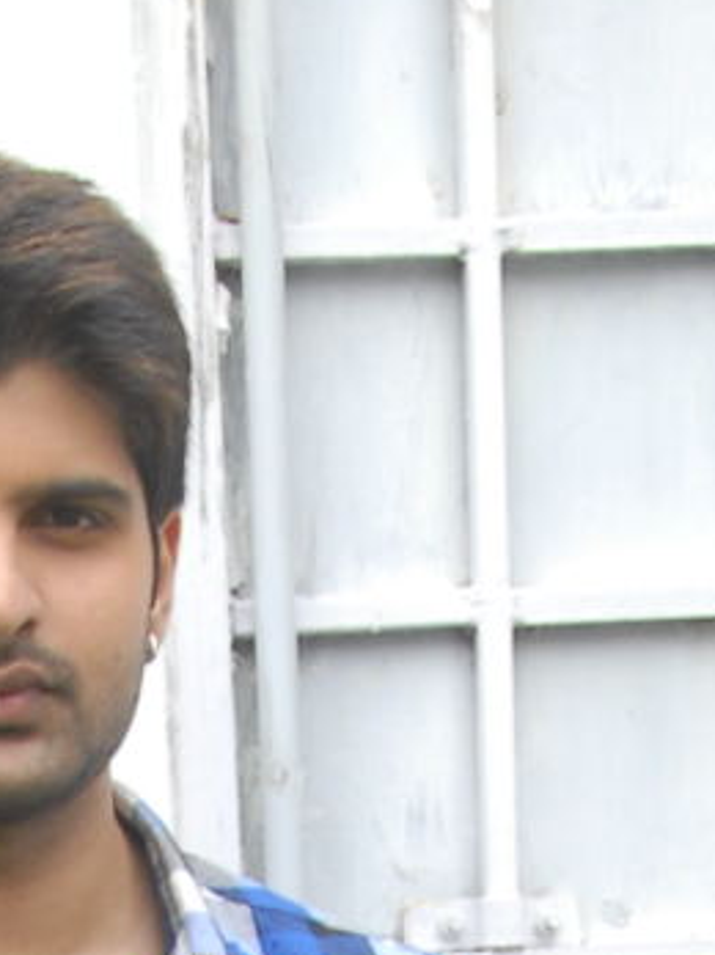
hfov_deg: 7.6
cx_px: -33
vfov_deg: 9.3
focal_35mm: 193
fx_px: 5325
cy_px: 2185
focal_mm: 29
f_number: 9
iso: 320
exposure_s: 1/125
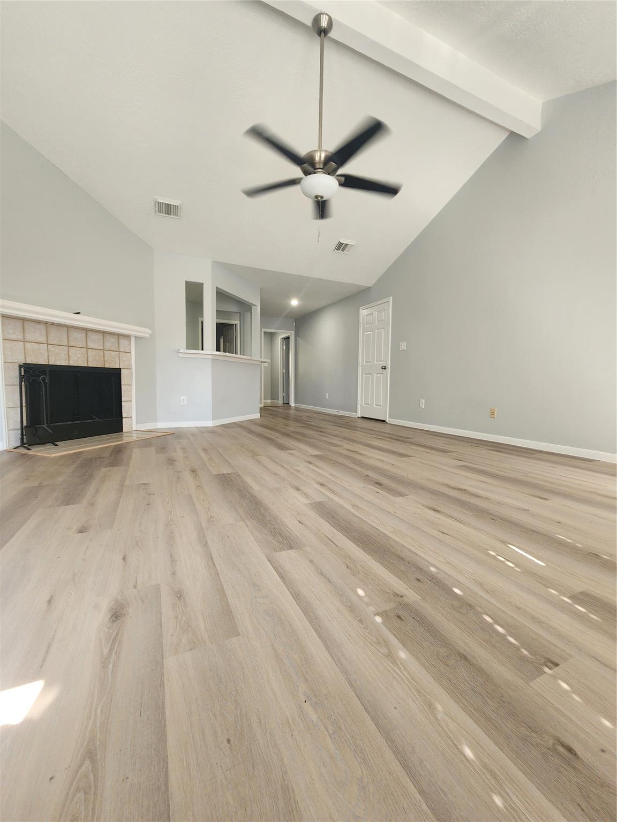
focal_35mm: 13
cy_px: 411
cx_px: 308
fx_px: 309
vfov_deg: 106.2
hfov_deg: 89.9
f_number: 2.2
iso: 160
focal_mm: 2.2
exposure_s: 1/60
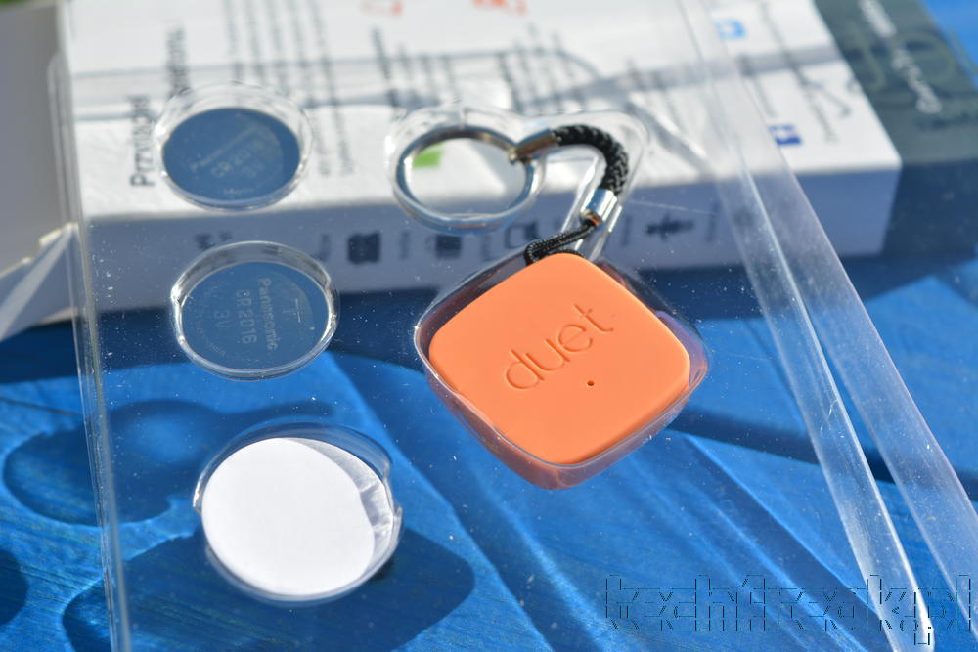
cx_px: 489
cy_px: 326
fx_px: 1956
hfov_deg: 28.1
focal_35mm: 72
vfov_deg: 18.9
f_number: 9
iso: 100
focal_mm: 48
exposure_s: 1/320
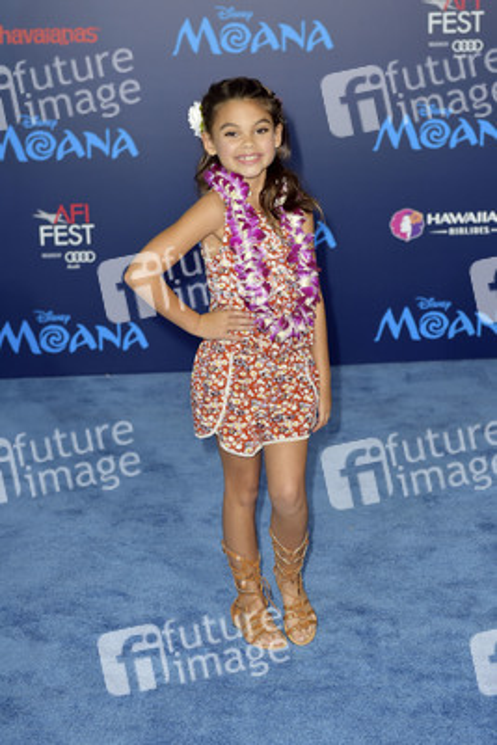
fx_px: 1448
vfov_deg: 28.8
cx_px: 248
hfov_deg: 19.5
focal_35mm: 70
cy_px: 372
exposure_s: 1/320
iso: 400
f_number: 4.5
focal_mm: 70
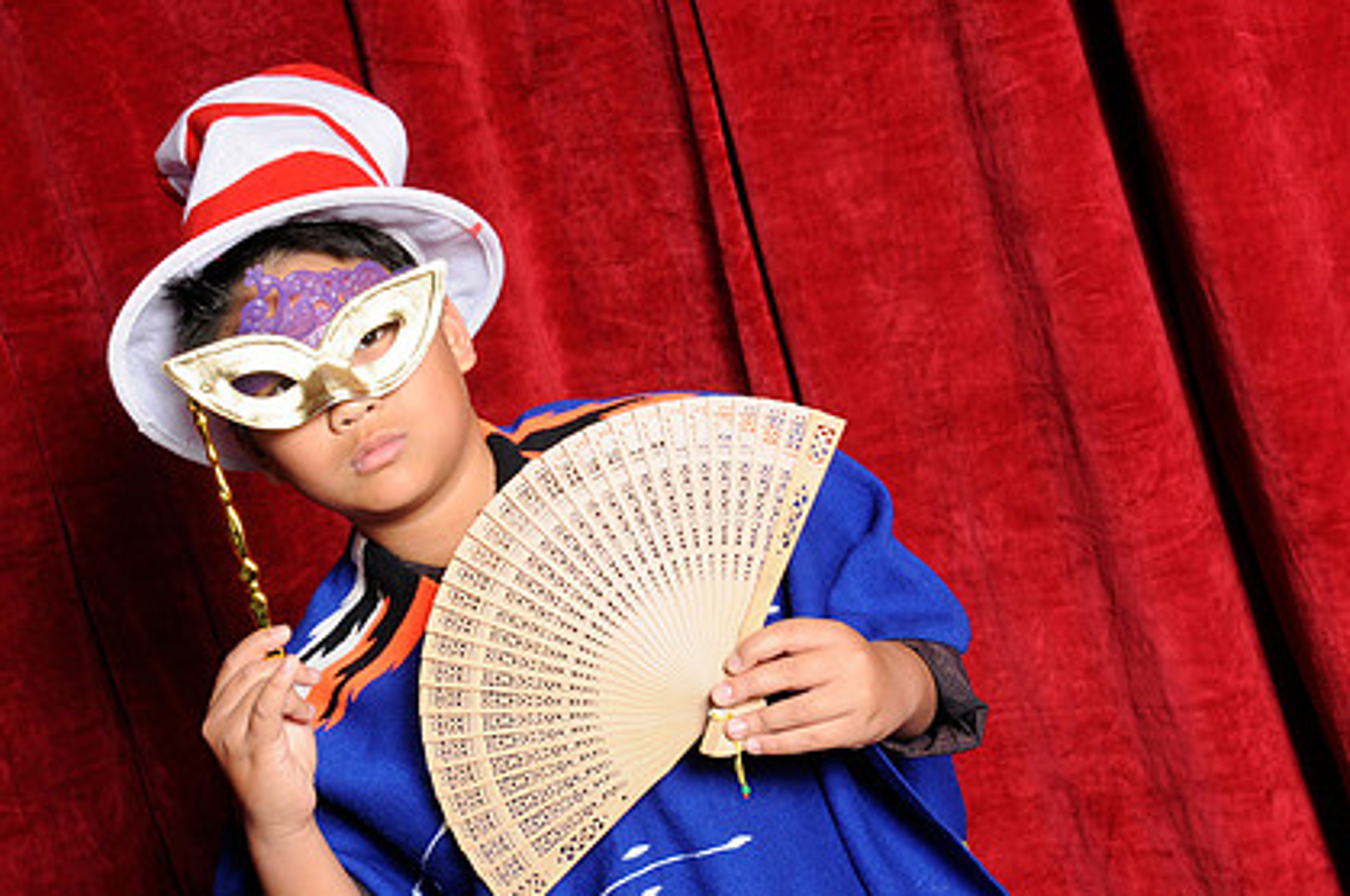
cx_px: 519
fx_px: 2722
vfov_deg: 18.7
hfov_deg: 27.8
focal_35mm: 73
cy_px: 504
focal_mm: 35
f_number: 8
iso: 400
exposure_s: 1/60
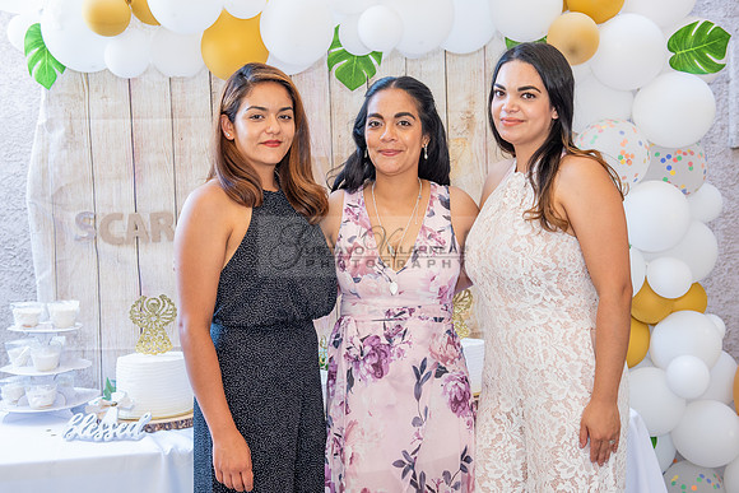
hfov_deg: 36.8
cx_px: 397
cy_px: 245
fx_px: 1110
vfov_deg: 25.1
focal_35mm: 54
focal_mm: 48
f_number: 4.5
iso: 500
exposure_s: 1/80
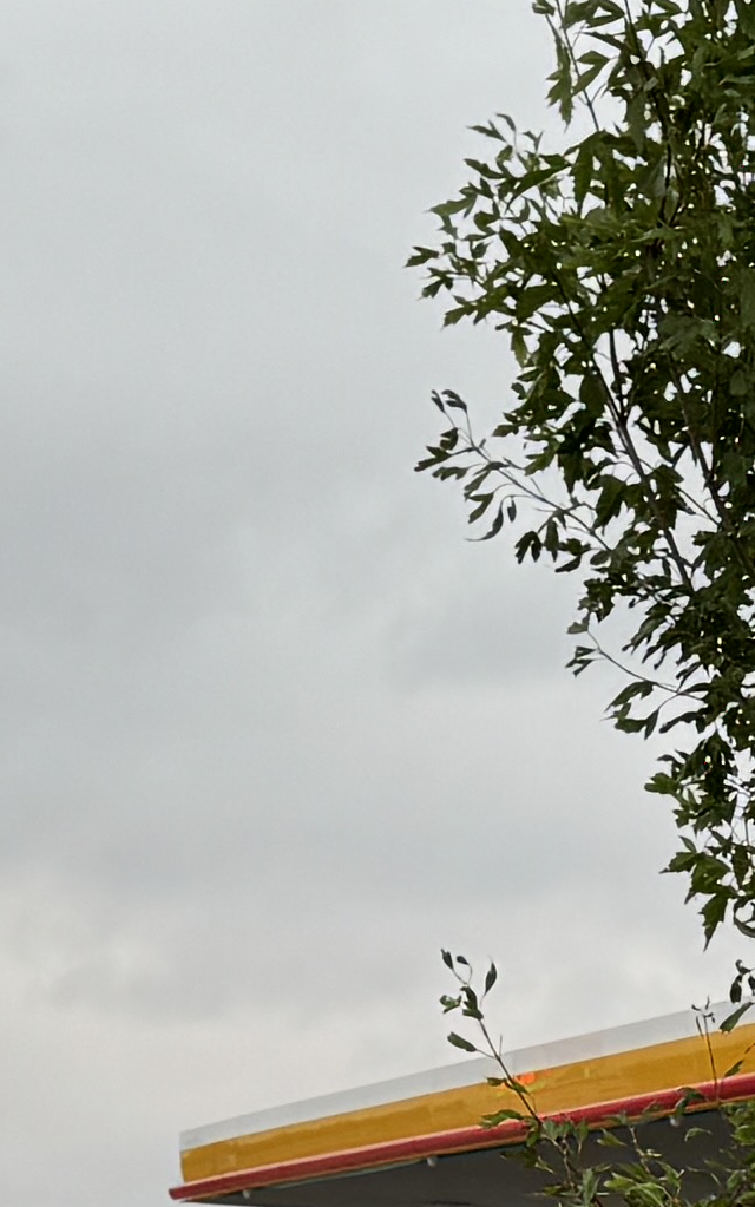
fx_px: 4672
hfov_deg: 9.1
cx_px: 874
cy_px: 1737
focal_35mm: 142
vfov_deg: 13.9
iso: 80
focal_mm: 6.76
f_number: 1.78
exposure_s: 1/495
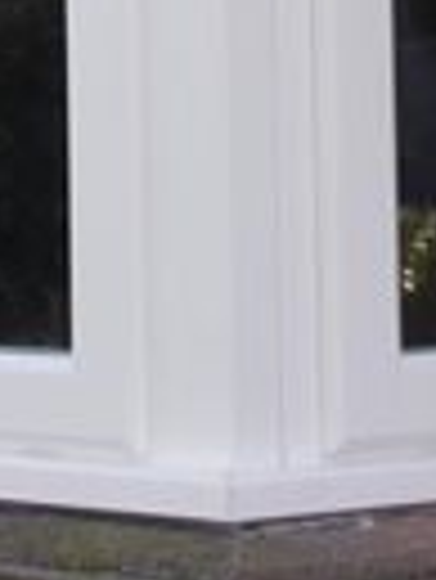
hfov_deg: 6.9
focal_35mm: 217
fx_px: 3638
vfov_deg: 8.9
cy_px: -335
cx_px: 238
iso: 50
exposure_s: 1/160
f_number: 4
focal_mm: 16
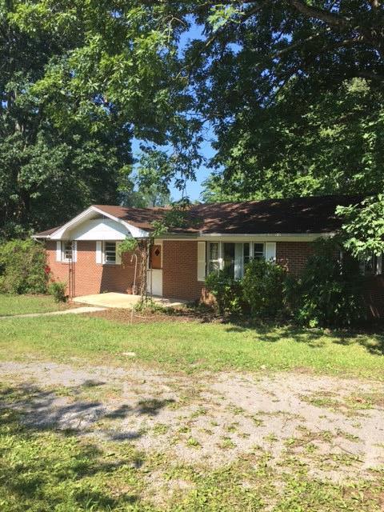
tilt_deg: -2.4
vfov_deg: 61.7
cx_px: 192
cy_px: 256
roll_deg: -1.2
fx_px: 429
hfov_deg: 48.2
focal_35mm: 29
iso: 25
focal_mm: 4.15
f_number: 2.2
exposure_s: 1/641
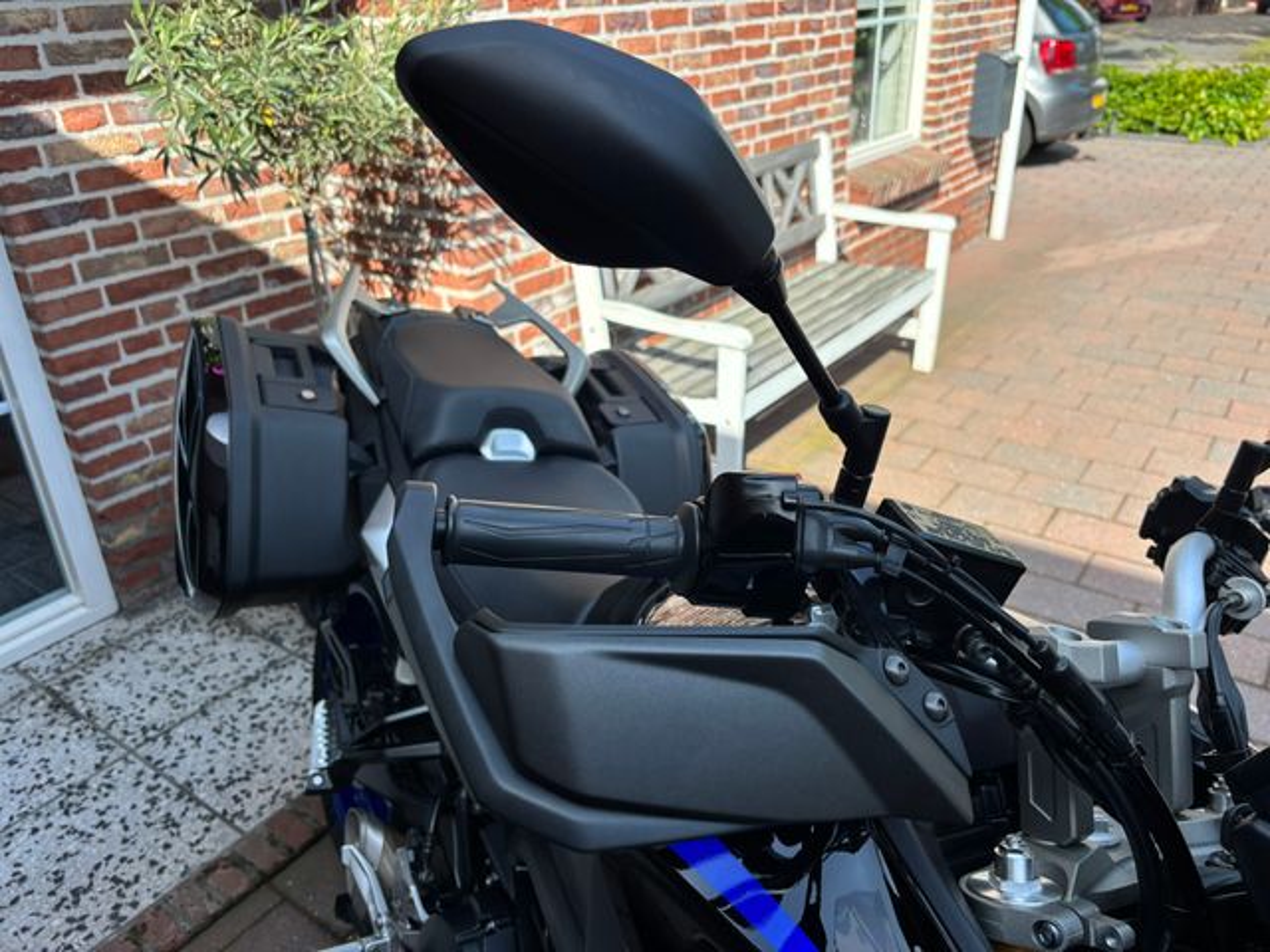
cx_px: 635
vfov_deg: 53.1
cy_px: 476
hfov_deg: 67.3
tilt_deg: -26.6
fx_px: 954
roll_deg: +1.4
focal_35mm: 26
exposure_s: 1/988
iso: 50
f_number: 1.6
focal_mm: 5.96
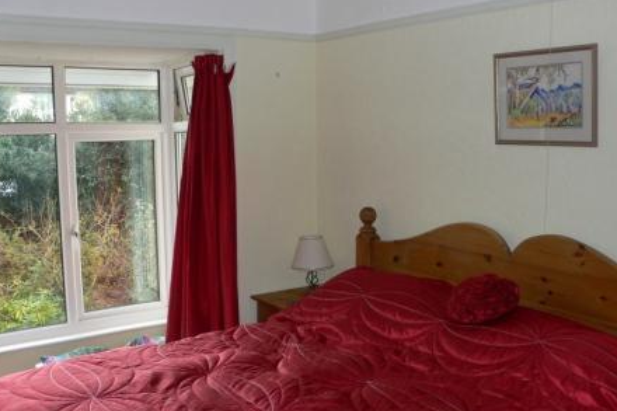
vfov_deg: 36.8
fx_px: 617
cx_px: 304
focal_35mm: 36
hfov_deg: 53.1
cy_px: 209
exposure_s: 1/30
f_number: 2.8
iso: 100
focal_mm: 6.3
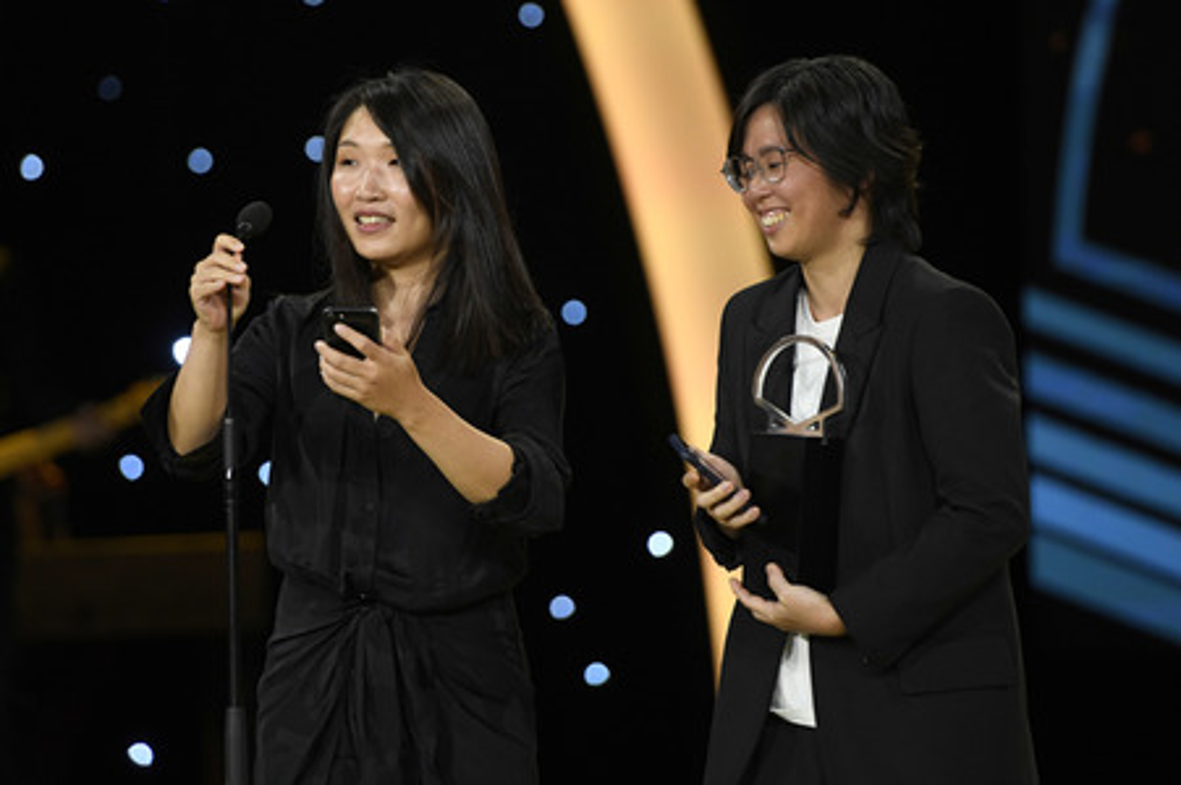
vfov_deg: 6.9
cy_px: 392
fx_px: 6556
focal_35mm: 200
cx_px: 590
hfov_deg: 10.3
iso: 2000
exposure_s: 1/320
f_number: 4
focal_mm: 200
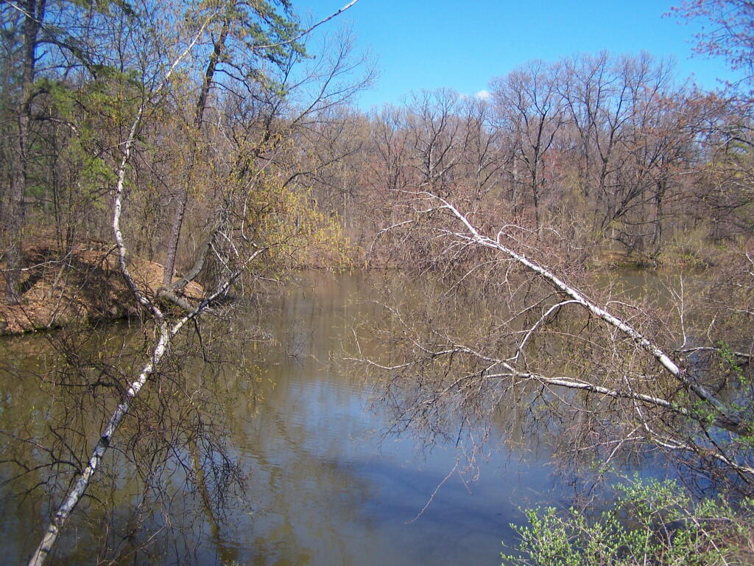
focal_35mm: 38
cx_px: 377
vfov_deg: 37.7
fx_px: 828
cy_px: 283
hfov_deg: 49.0
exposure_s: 1/800
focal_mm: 6.3
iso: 80
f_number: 2.8
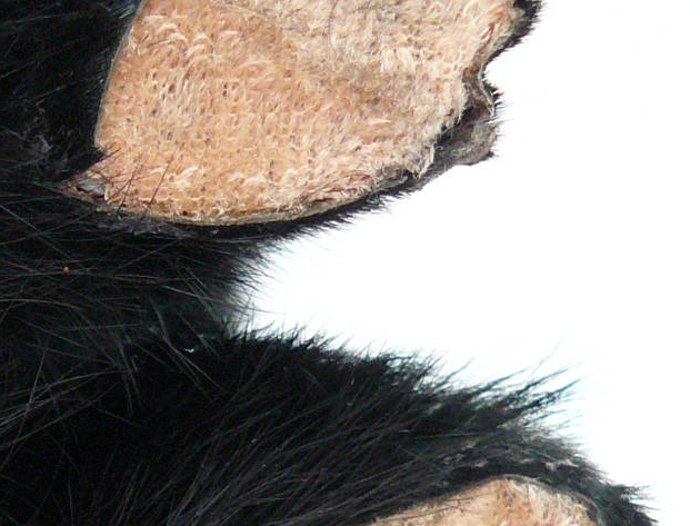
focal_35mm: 117
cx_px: -259
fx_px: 2367
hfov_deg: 15.8
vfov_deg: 12.6
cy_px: 463
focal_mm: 6
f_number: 2.8
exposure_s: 1/20
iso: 200
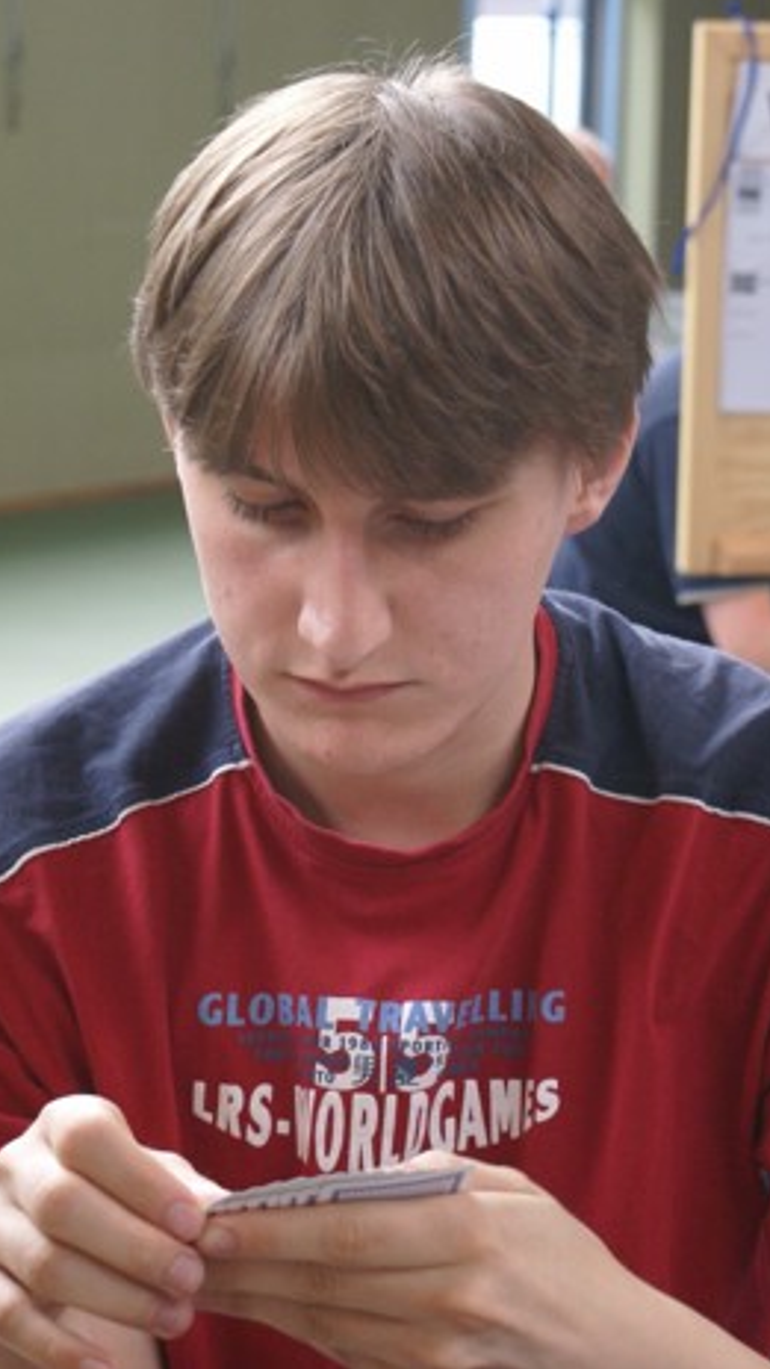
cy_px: 682
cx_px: 357
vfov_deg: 20.0
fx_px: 3876
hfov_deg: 11.3
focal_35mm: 107
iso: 500
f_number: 5.6
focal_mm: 45
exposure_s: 1/50
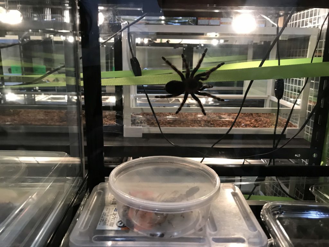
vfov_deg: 49.7
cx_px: 164
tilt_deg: -14.0
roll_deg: -1.9
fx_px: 266
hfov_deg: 63.4
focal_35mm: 28
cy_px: 124
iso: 64
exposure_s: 1/17
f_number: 1.8
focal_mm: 3.99
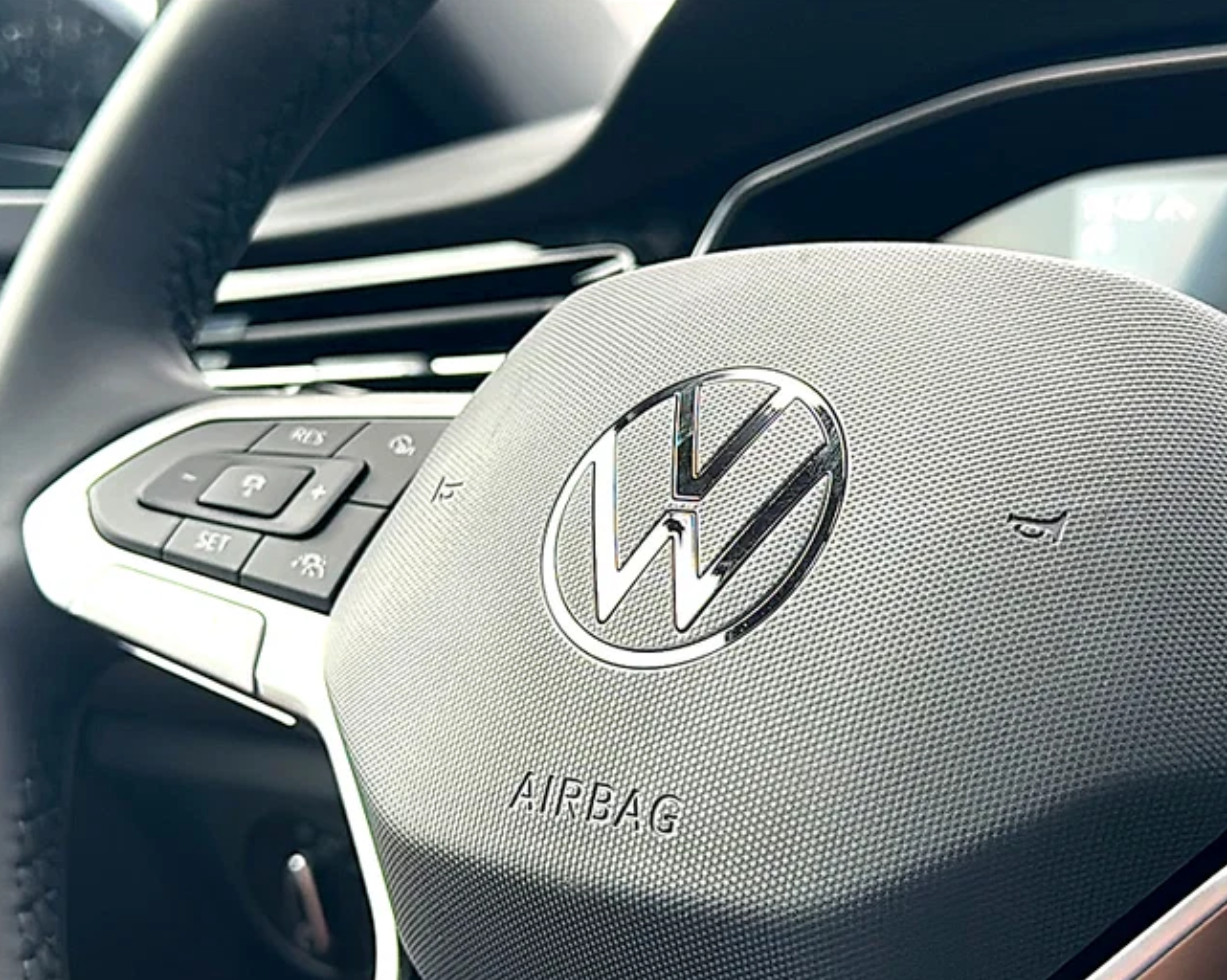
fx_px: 1742
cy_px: 499
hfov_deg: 38.8
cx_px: 649
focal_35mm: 48
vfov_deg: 31.4
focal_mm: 6.86
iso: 100
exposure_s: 1/380
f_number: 1.78
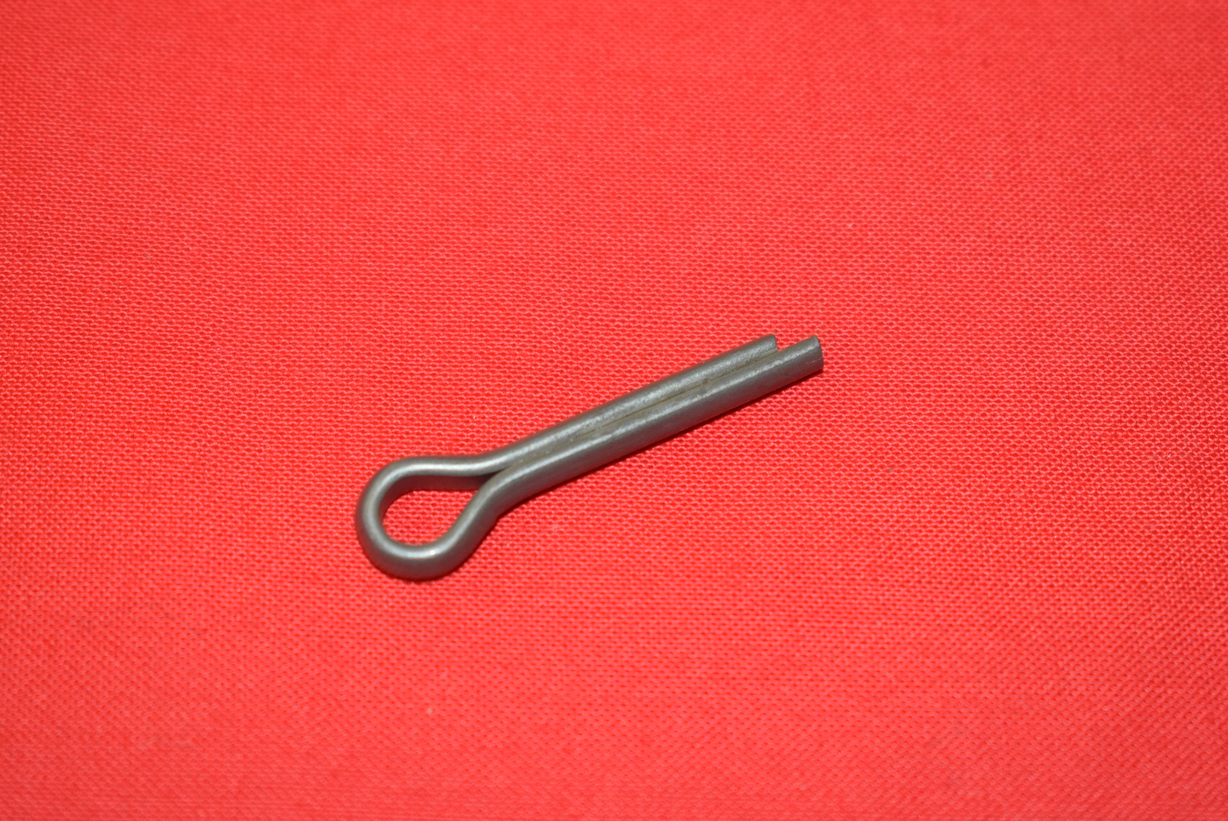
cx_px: 614
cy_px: 410
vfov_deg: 16.6
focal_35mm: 82
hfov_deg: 24.6
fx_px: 2816
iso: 800
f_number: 5.6
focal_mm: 55
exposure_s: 1/60
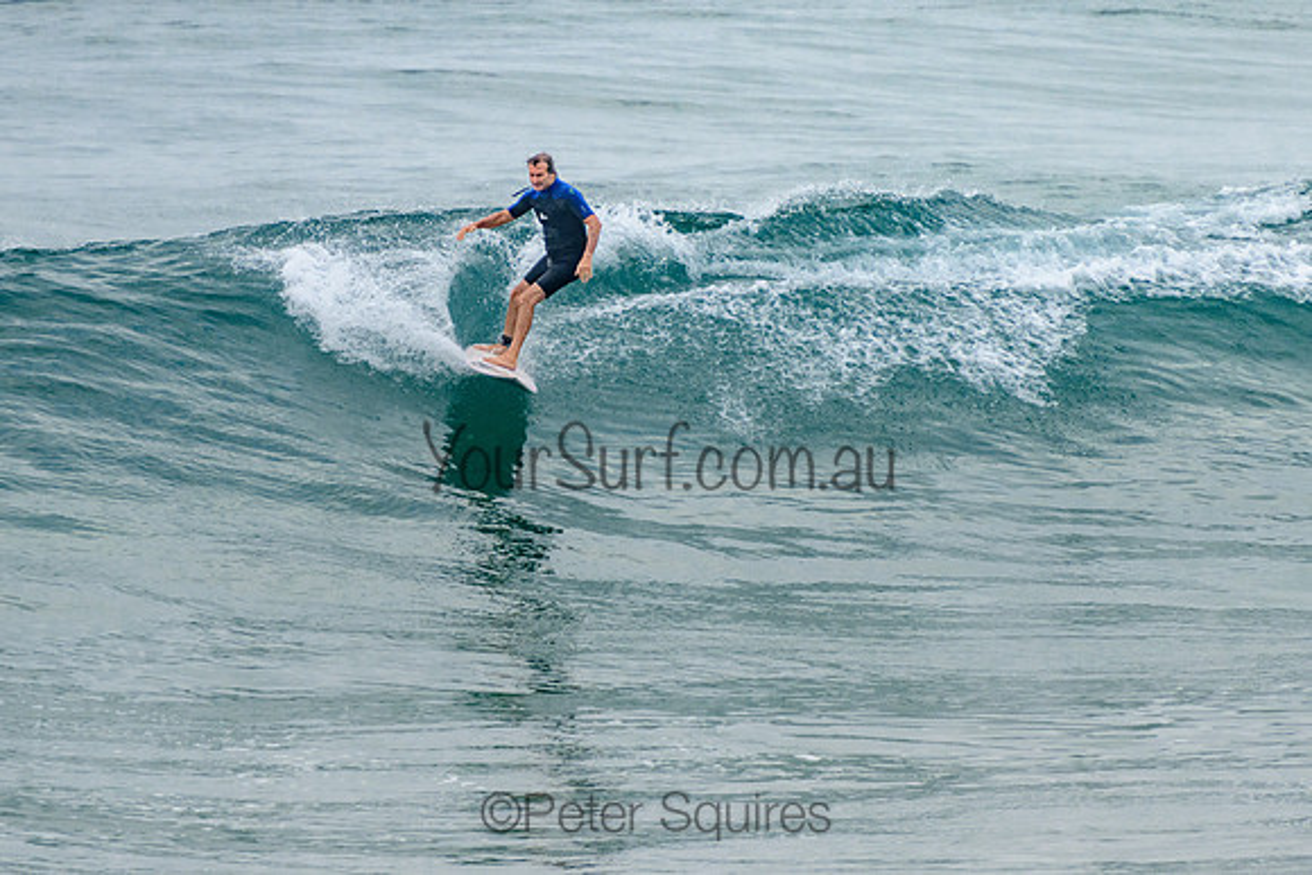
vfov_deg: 2.5
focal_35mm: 549
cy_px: 293
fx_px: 20027
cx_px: 688
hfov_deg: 3.8
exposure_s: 1/1250
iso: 500
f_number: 5.6
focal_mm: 400
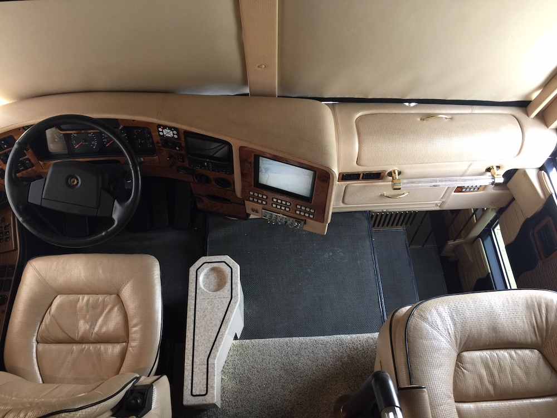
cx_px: 278
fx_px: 467
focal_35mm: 29
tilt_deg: -60.7
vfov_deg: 48.2
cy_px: 209
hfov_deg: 61.7
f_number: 2.2
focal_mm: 4.15
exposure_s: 1/15
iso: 50
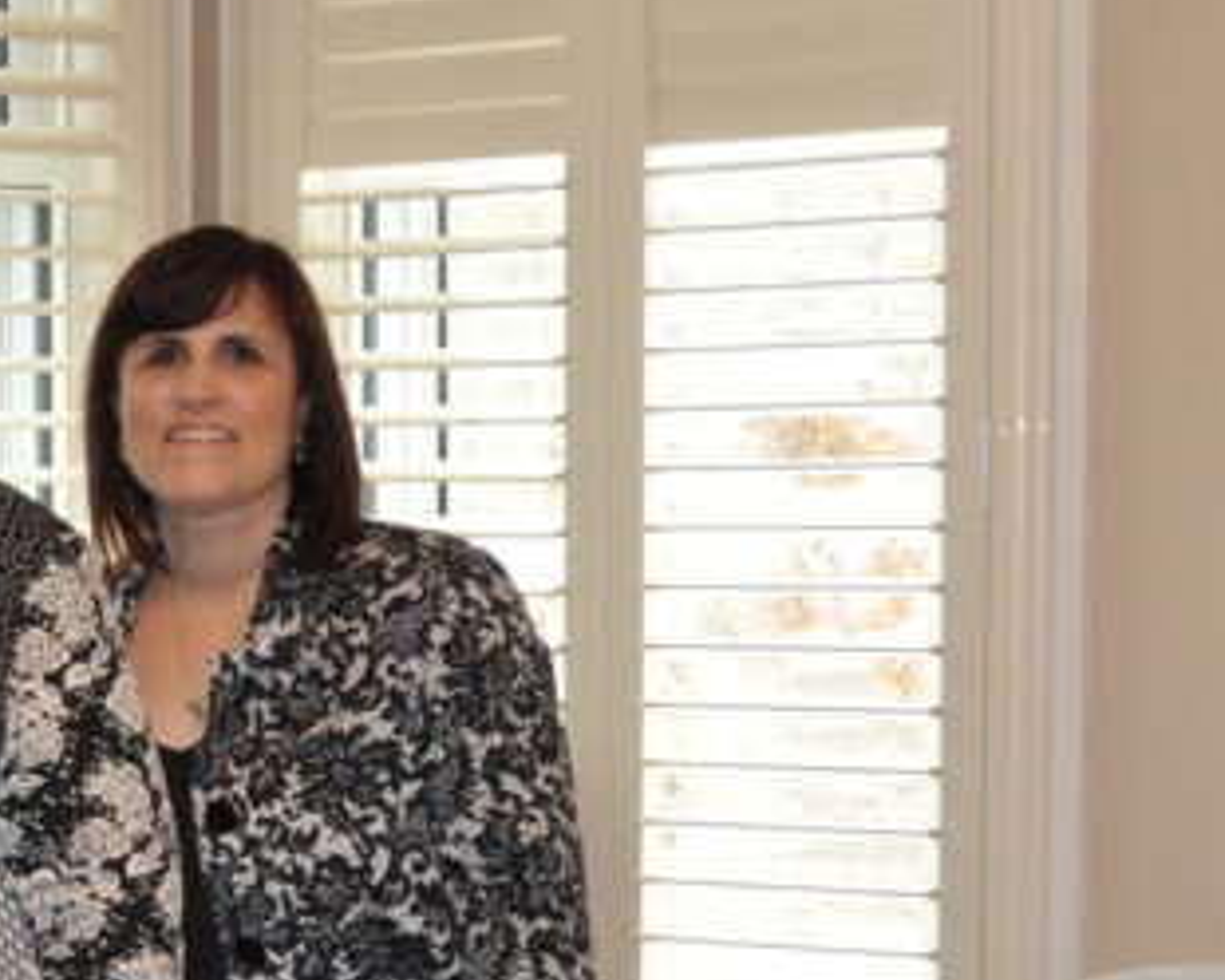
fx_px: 4878
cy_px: 996
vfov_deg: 11.4
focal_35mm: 135
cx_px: 107
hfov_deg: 14.2
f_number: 4.5
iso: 800
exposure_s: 1/60
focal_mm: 29
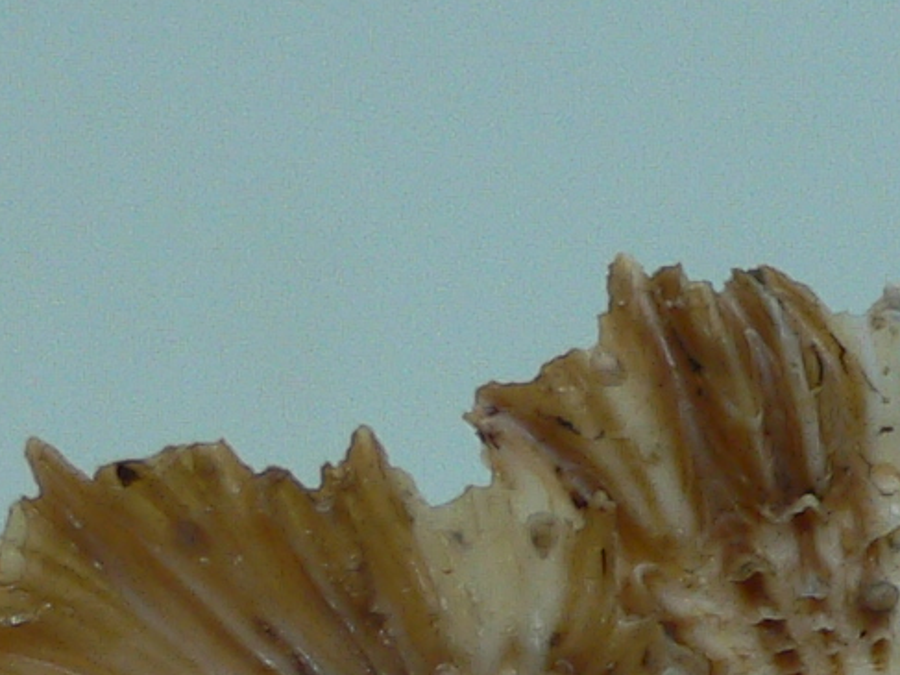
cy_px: 1172
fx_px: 3769
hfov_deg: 13.5
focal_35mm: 145
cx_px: 828
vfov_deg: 9.8
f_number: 2.8
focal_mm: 4.6
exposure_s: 1/60
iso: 80
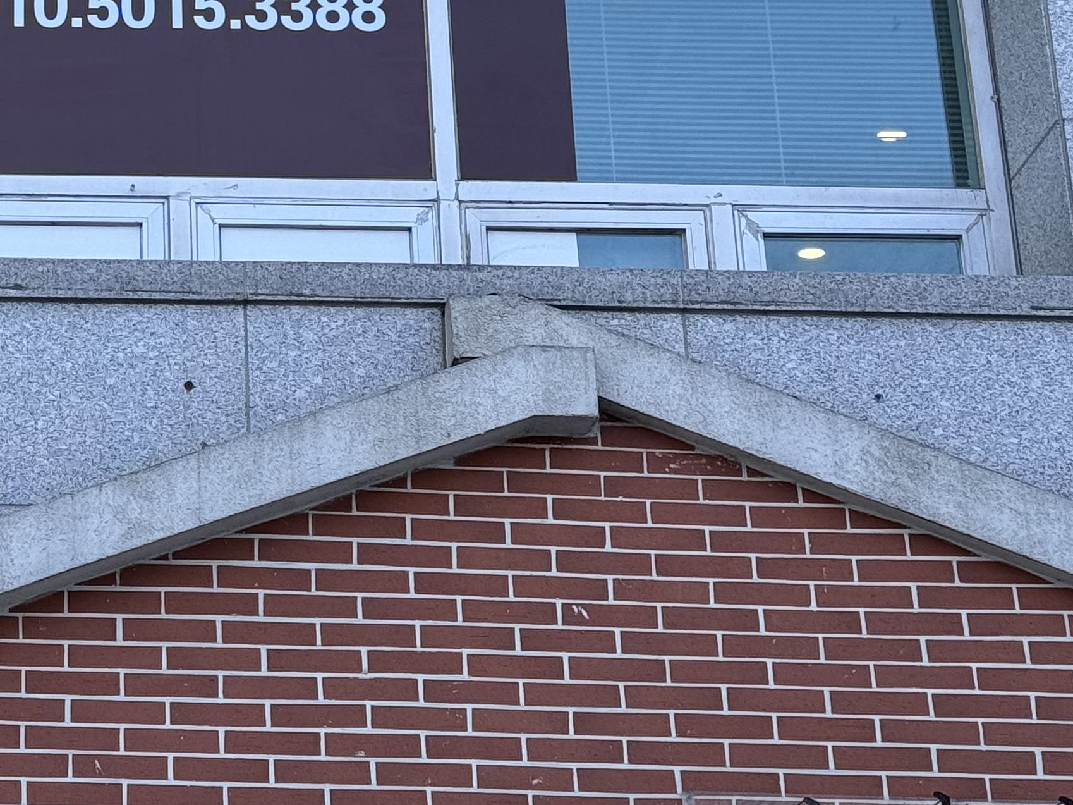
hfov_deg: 16.7
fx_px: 3533
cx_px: -111
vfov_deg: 12.7
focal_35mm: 114
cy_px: -130
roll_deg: -1.1
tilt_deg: +24.7
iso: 64
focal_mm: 6.86
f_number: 1.78
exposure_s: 1/678
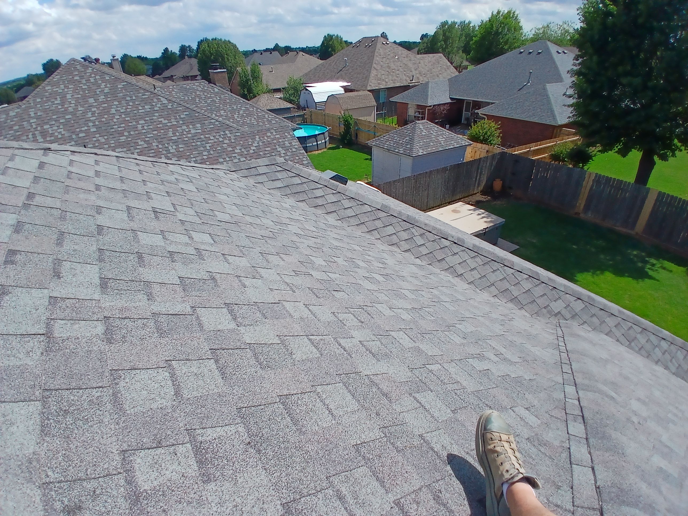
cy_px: 258
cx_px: 344
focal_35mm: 17
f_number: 2.2
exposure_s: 1/1427
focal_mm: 1.4
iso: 50
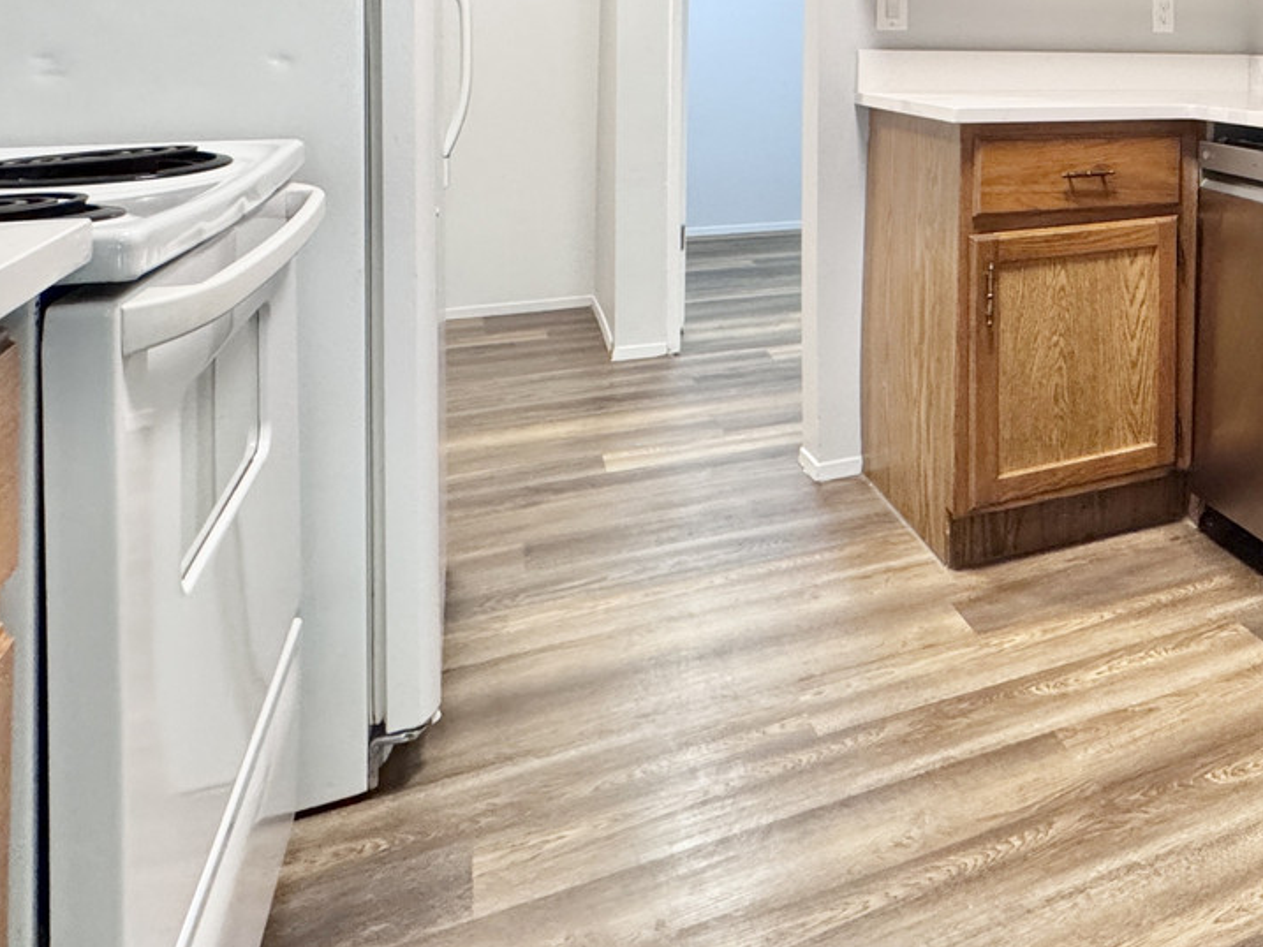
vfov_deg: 41.7
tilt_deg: +0.3
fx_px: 1095
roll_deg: +0.0
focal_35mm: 30
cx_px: 1108
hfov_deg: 53.4
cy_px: 35
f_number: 2.2
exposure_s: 1/60
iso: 320
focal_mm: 2.22
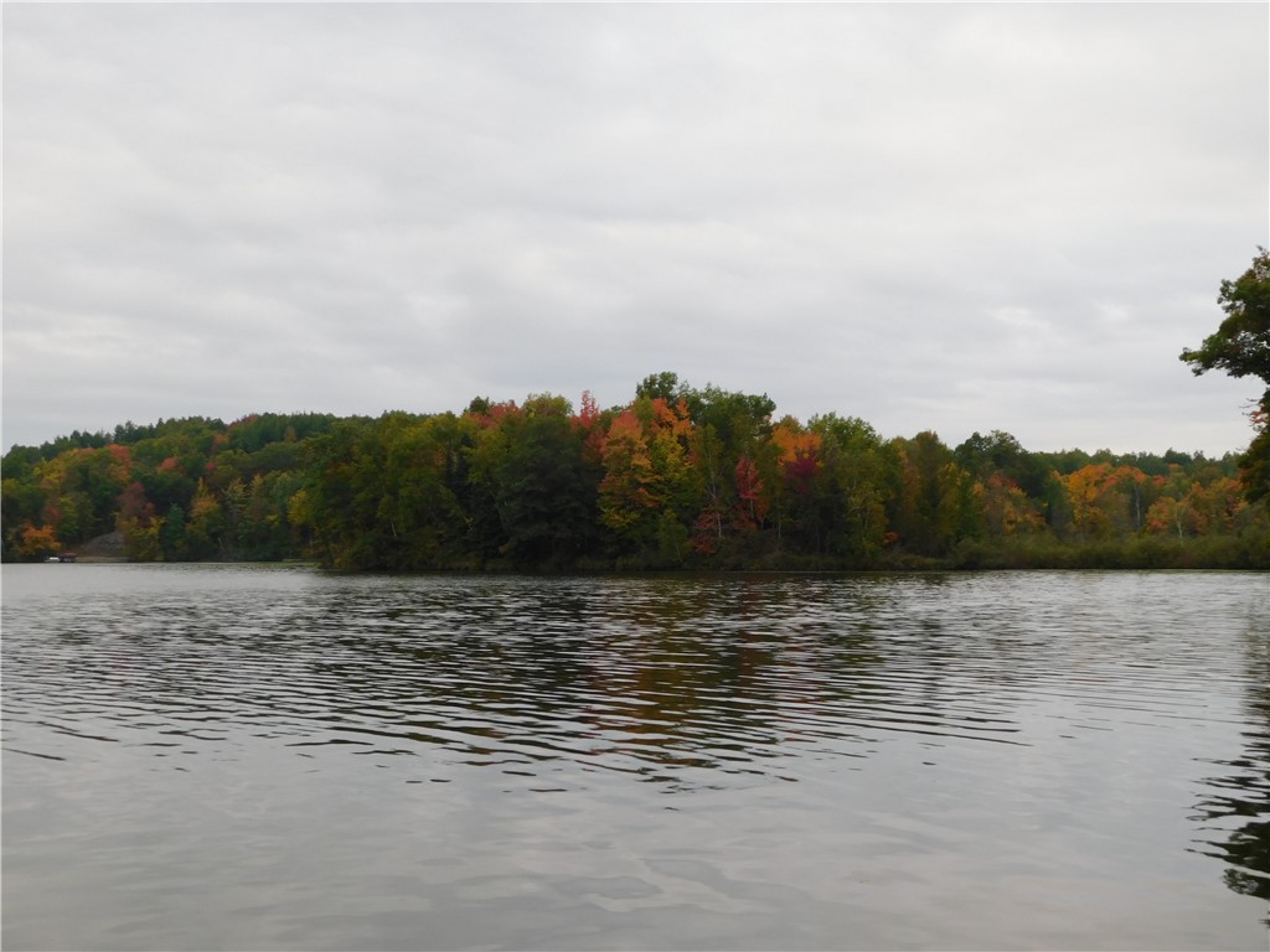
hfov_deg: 37.5
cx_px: 635
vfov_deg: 28.6
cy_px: 476
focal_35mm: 51
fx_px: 1871
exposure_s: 1/160
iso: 125
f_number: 3.8
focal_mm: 9
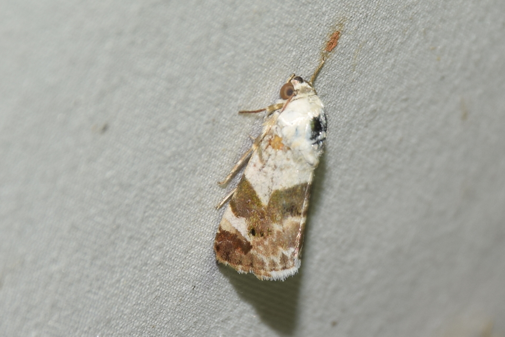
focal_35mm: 210
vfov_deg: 6.5
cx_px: 252
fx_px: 2946
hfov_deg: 9.8
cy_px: 168
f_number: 13
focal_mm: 140
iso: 100
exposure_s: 1/60
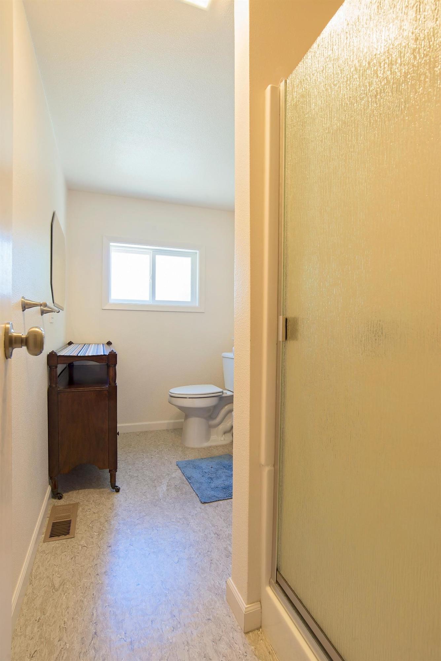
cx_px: 220
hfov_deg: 67.4
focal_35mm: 18
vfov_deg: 90.0
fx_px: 330
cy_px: 330
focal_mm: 18
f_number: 9
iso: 200
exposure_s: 1/2
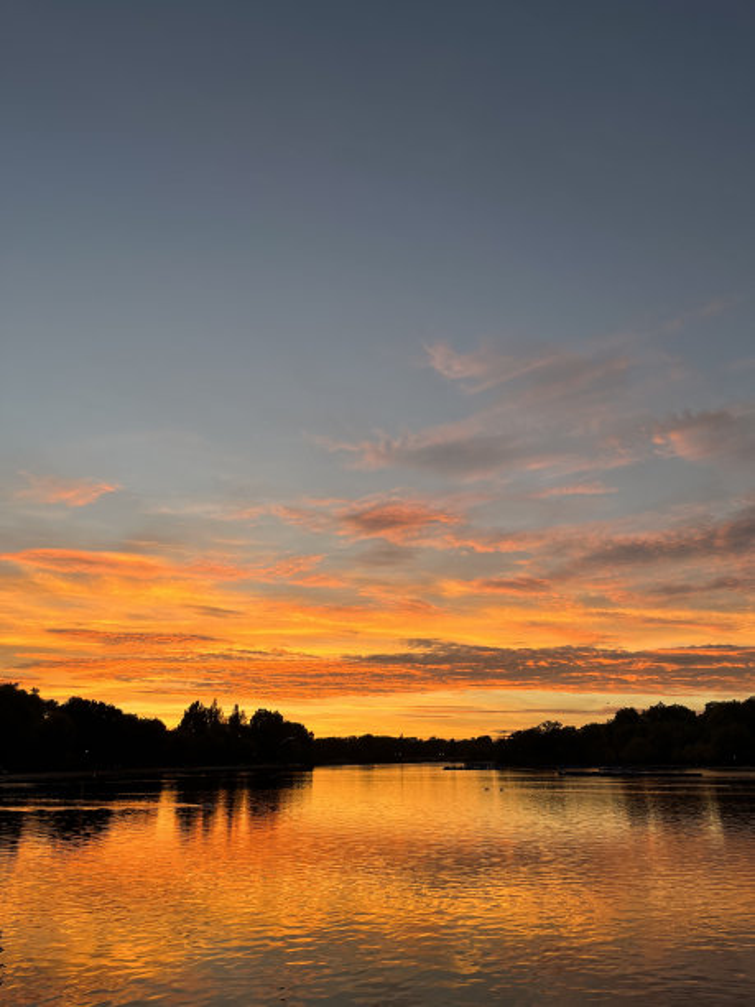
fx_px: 756
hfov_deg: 53.1
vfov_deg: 67.3
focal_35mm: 26
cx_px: 378
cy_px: 504
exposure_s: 1/251
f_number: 1.6
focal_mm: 5.1
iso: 40
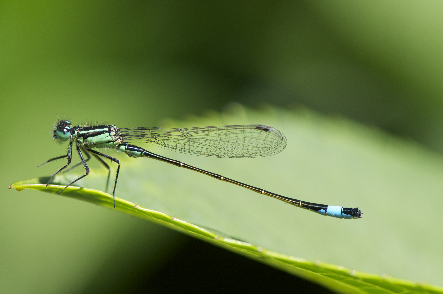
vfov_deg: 8.7
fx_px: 1936
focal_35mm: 158
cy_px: 147
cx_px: 222
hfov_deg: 13.1
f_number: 6.3
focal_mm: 105
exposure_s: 1/320
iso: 200
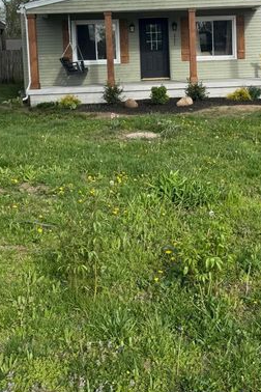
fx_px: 478
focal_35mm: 44
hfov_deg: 30.3
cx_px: 171
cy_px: 85
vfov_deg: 42.7
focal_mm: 6.76
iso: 80
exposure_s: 1/3096
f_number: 1.78
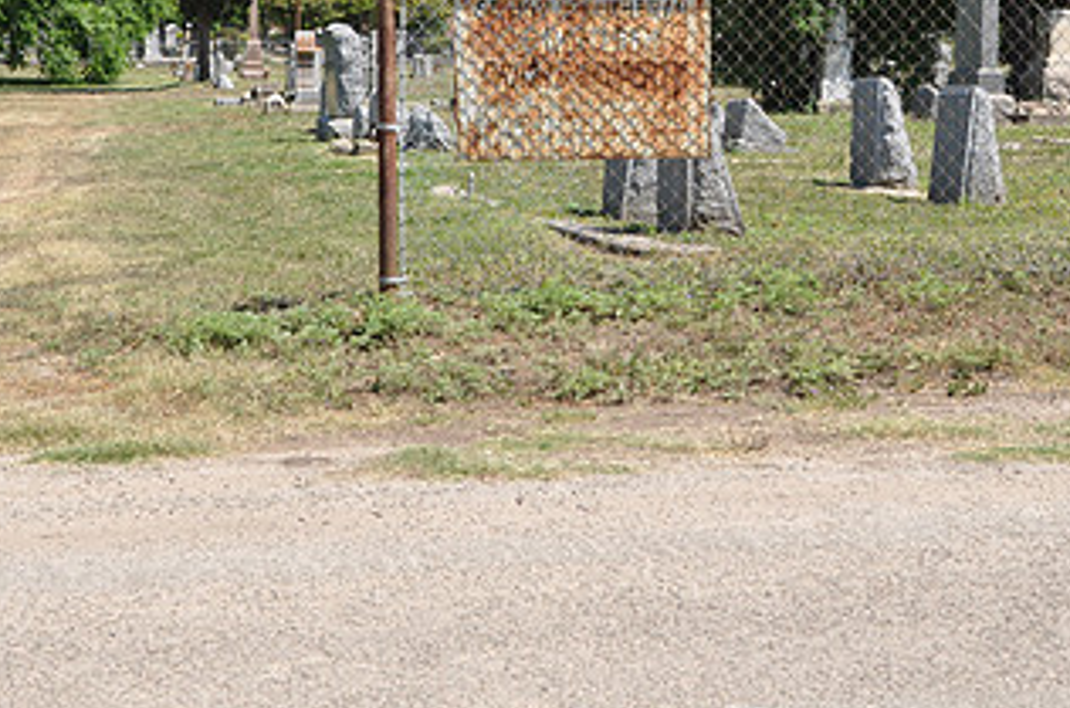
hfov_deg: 29.3
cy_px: 124
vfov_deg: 19.4
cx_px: 521
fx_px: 2043
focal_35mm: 69
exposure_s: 1/250
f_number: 8
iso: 200
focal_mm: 25
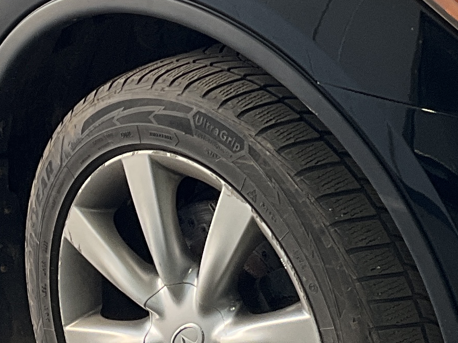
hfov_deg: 14.9
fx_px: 1746
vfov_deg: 11.1
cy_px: -27
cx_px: 258
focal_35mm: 132
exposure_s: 1/122
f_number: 1.8
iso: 40
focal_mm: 3
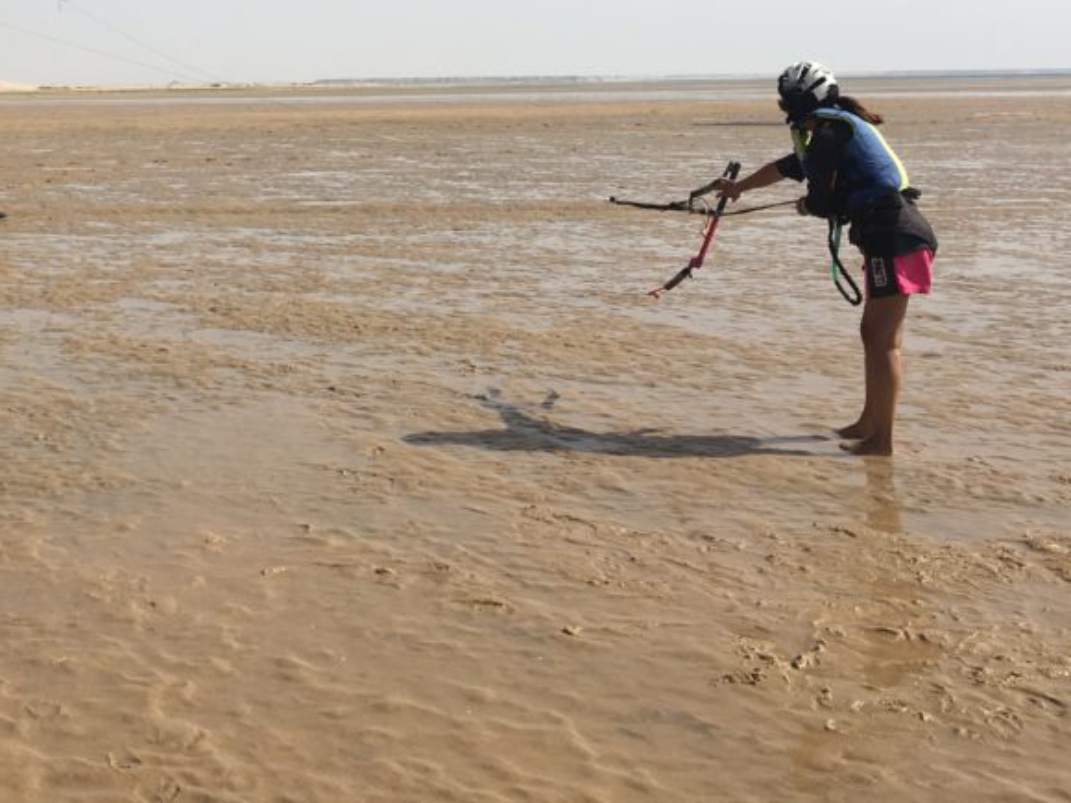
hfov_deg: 37.0
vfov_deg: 28.3
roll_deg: +0.8
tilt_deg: -1.5
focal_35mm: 50
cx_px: 236
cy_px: 122
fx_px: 1547
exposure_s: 1/2747
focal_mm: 4.15
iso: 25
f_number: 2.2
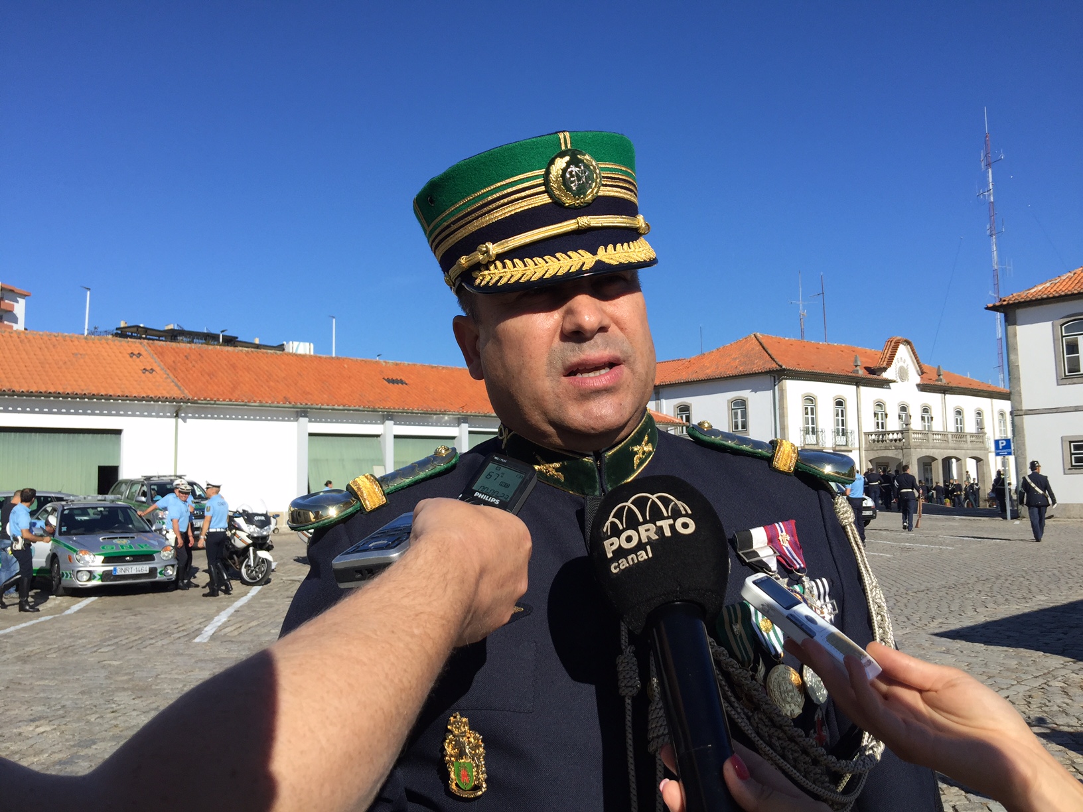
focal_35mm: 29
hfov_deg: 61.7
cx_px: 542
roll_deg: +1.5
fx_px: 907
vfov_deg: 48.2
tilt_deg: +5.4
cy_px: 406
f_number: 2.2
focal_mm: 4.15
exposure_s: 1/2083
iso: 32
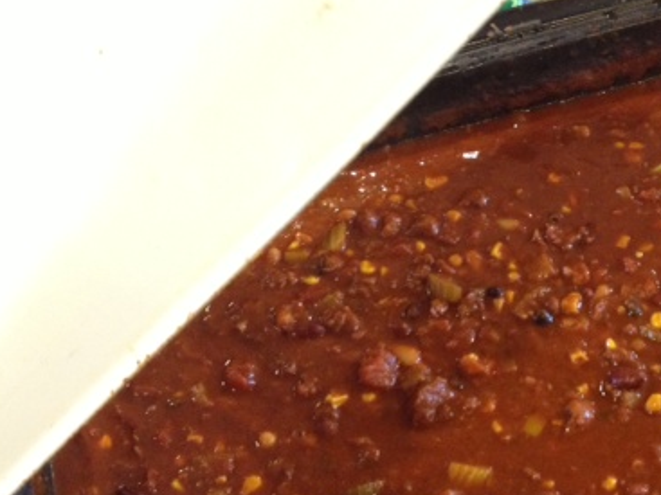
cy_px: 306
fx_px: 1164
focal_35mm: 61
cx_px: 542
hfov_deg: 30.8
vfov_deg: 24.0
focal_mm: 4.28
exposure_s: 1/20
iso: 250
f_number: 2.4
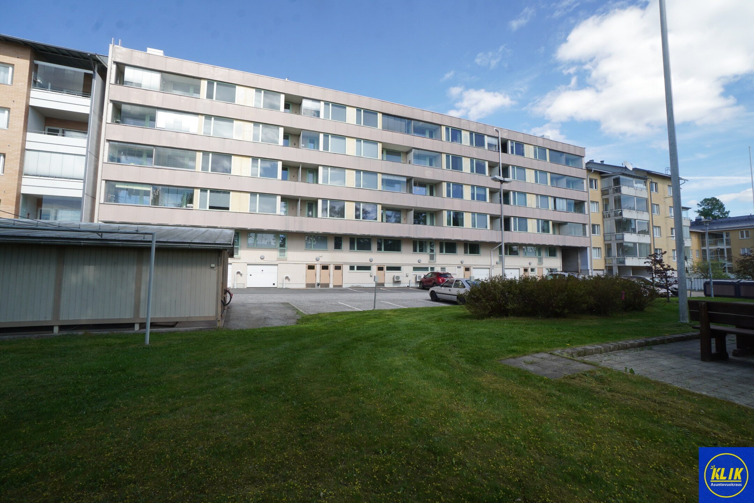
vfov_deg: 77.3
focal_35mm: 15
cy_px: 252
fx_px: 314
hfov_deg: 100.4
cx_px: 377
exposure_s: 1/50
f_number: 14
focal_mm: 10
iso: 100
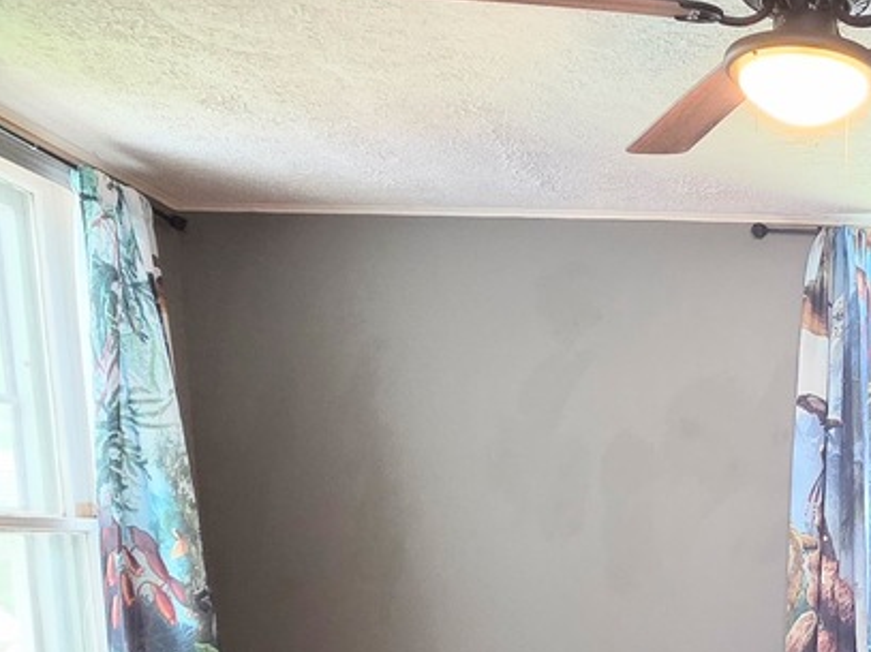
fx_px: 1157
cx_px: 922
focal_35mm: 46
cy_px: 725
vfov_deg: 28.5
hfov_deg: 36.0
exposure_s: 1/60
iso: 320
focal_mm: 2.2
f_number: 1.9
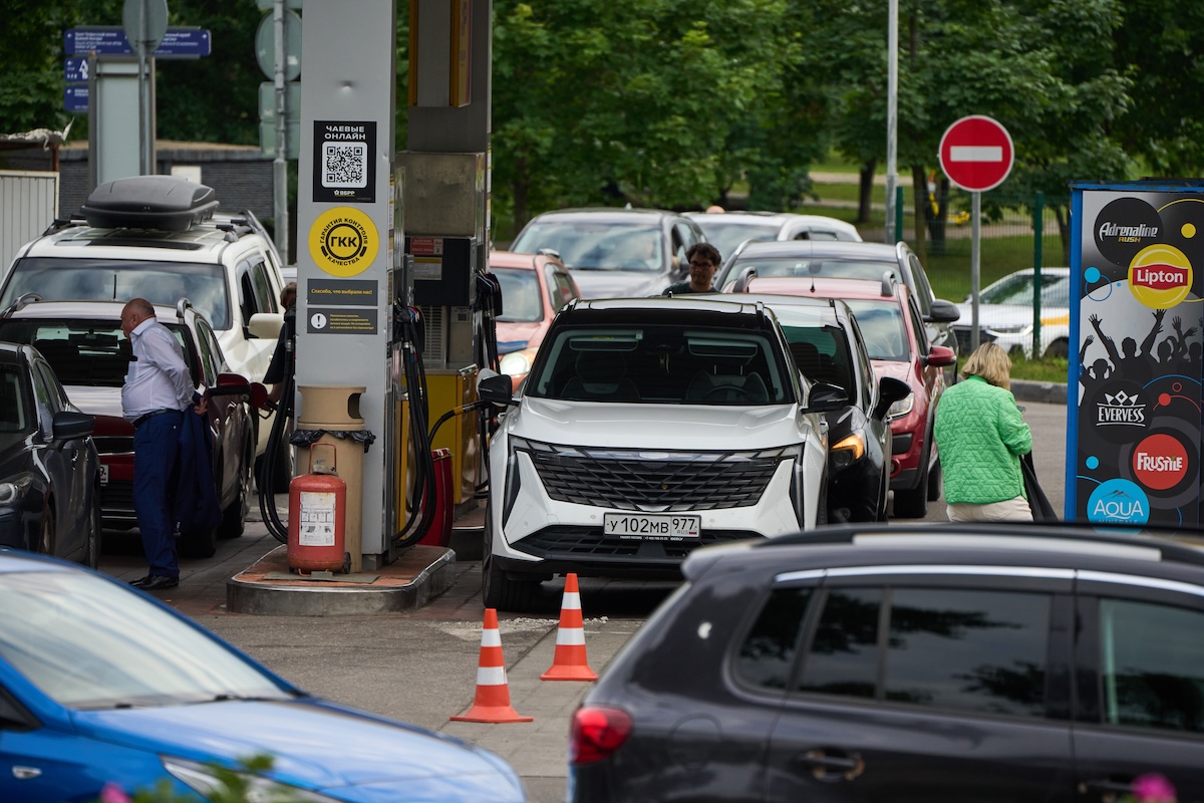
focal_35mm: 327
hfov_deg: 6.3
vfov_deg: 4.2
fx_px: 10935
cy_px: 402
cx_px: 602
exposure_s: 1/500
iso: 1000
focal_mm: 327
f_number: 7.1
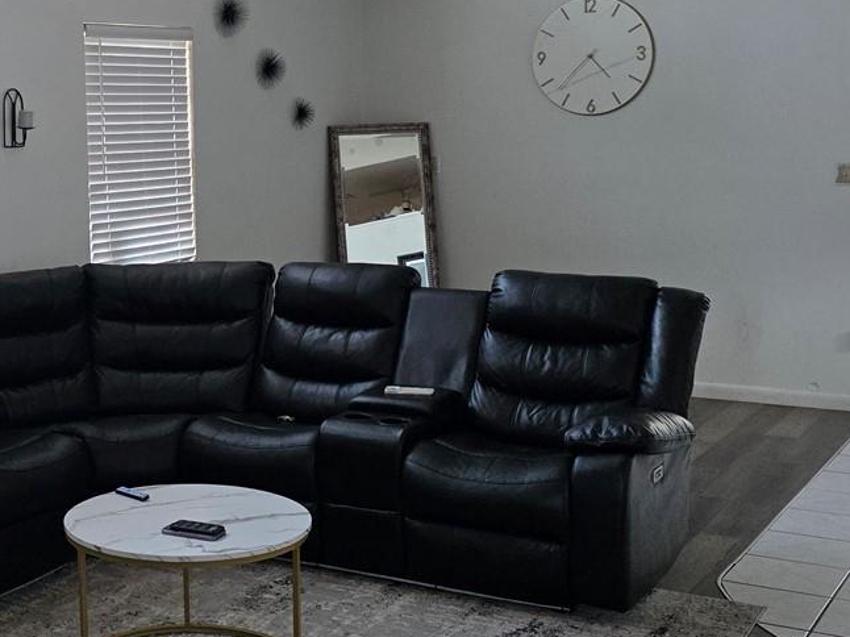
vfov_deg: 25.5
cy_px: 215
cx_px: 86
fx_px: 1399
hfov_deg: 32.2
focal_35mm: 57
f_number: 1.7
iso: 250
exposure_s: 1/180
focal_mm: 6.3
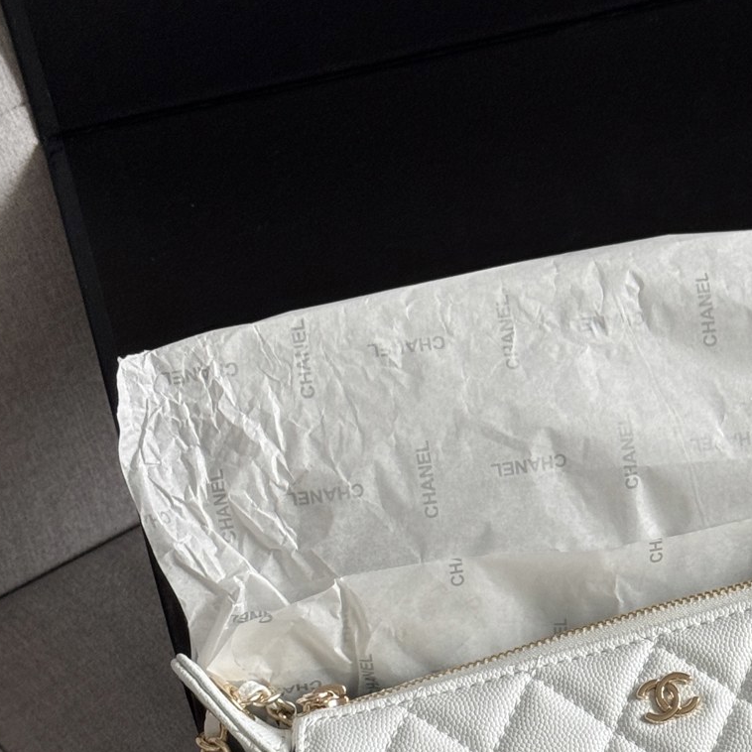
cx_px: 713
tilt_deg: -57.7
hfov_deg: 15.3
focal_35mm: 112
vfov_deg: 15.3
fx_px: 2753
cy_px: 701
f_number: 1.78
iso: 160
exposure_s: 1/60
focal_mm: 6.76
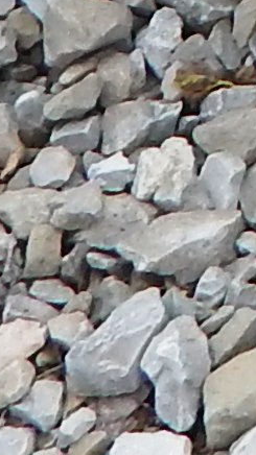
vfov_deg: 6.8
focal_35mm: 288
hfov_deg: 3.8
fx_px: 3478
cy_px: -889
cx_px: 1296
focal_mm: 4.5
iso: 125
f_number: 3.1
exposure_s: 1/250
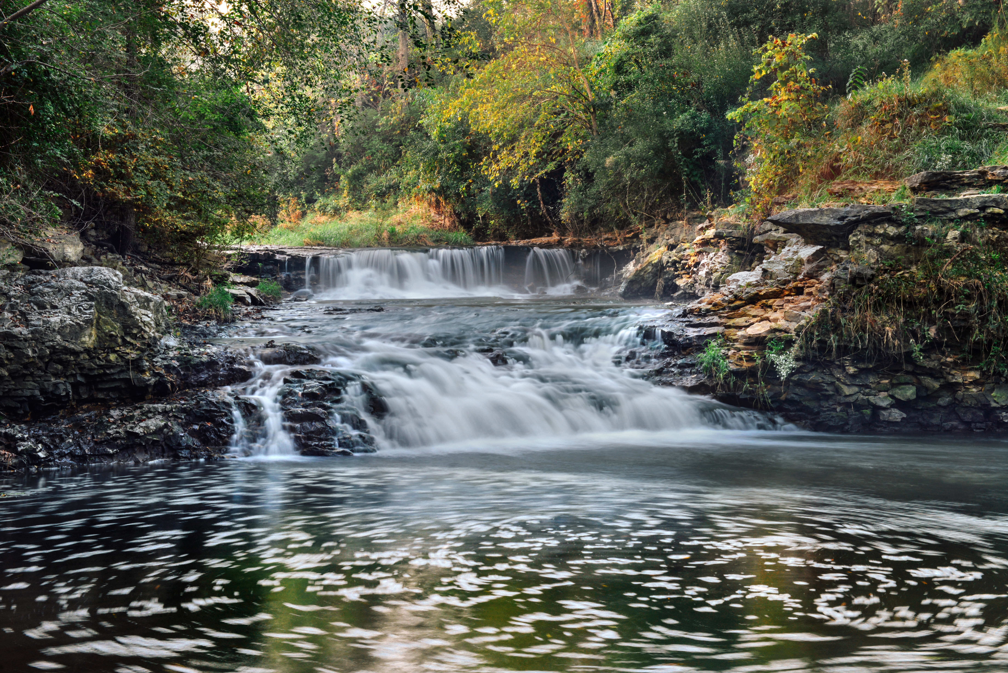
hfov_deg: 33.4
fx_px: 1680
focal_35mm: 60
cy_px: 336
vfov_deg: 22.6
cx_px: 504
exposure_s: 1/2
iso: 200
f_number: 22
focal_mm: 60
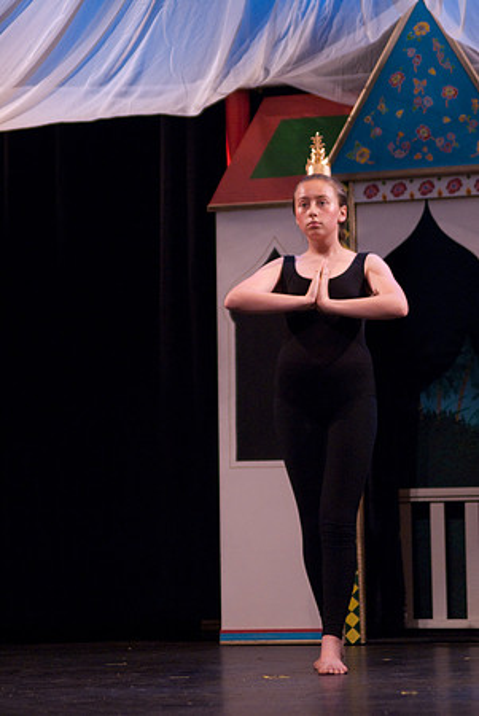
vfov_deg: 17.0
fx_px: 2389
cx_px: 240
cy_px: 358
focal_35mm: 120
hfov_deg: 11.4
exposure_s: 1/40
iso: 1000
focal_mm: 80
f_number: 2.8
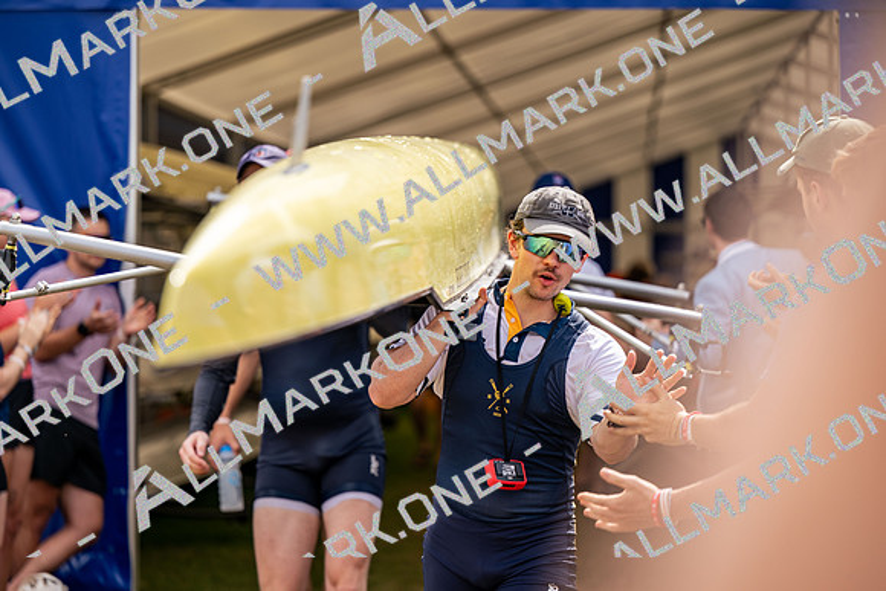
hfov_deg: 17.8
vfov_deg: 11.9
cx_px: 443
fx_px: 2831
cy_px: 296
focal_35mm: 115
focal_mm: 115
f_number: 2.8
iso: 80
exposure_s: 1/1000
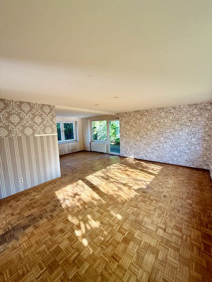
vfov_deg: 102.1
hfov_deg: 85.7
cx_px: 106
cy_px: 141
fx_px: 114
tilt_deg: -6.7
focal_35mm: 14
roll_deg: +0.8
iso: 50
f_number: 2.2
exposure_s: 1/100
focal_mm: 2.22
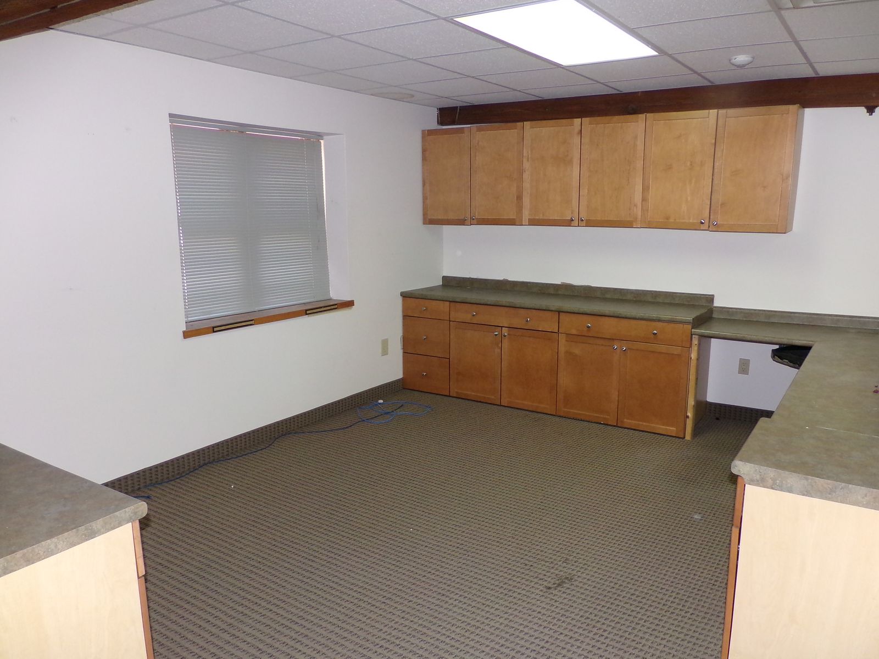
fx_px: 660
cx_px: 440
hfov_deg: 67.3
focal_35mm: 26
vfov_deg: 53.1
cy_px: 330
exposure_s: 1/34
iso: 200
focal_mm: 4.7
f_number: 3.2
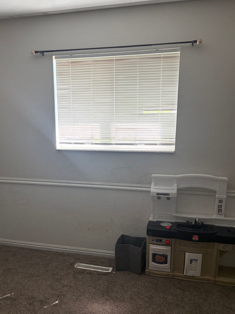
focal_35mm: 32
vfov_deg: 56.5
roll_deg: +0.2
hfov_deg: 44.1
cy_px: 186
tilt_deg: -13.7
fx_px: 290
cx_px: 102
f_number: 1.6
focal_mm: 5.96
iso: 200
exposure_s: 1/120
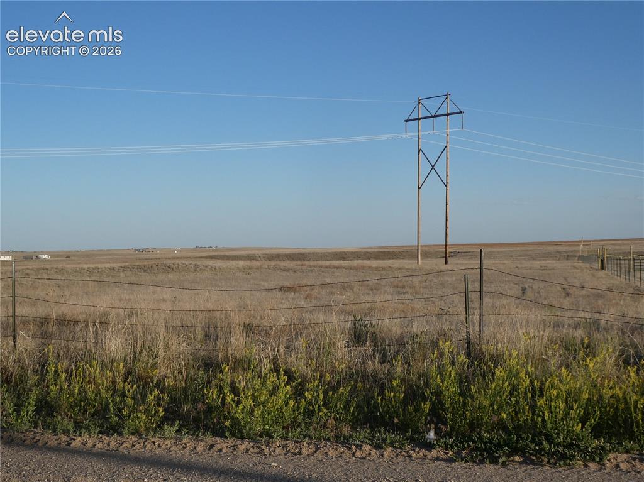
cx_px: 322
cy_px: 241
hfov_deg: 35.6
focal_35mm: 54
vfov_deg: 27.0
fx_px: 1004
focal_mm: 9.6
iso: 80
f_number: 4.1
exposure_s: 1/640
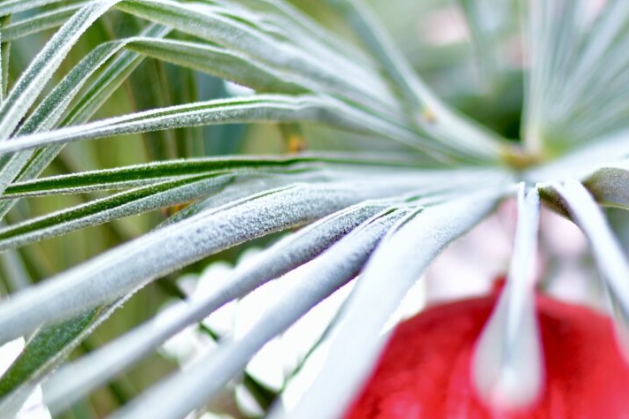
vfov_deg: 12.0
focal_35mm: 114
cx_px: 418
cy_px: 247
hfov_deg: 17.9
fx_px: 1992
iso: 200
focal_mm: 50
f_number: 1.8
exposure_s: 1/320
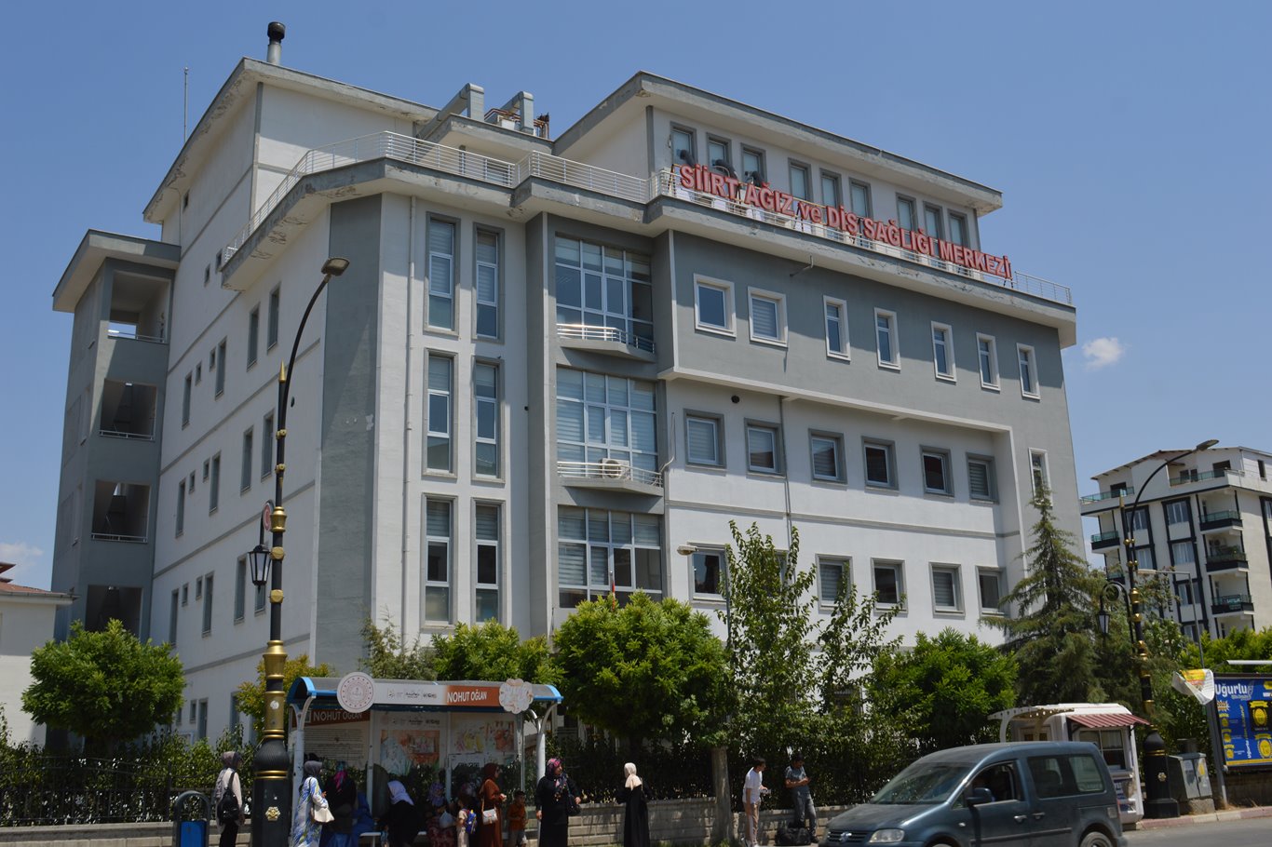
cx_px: 636
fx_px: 1219
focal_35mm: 34
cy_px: 424
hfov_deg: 55.1
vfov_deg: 38.3
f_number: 9
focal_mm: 23
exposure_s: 1/320
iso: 100
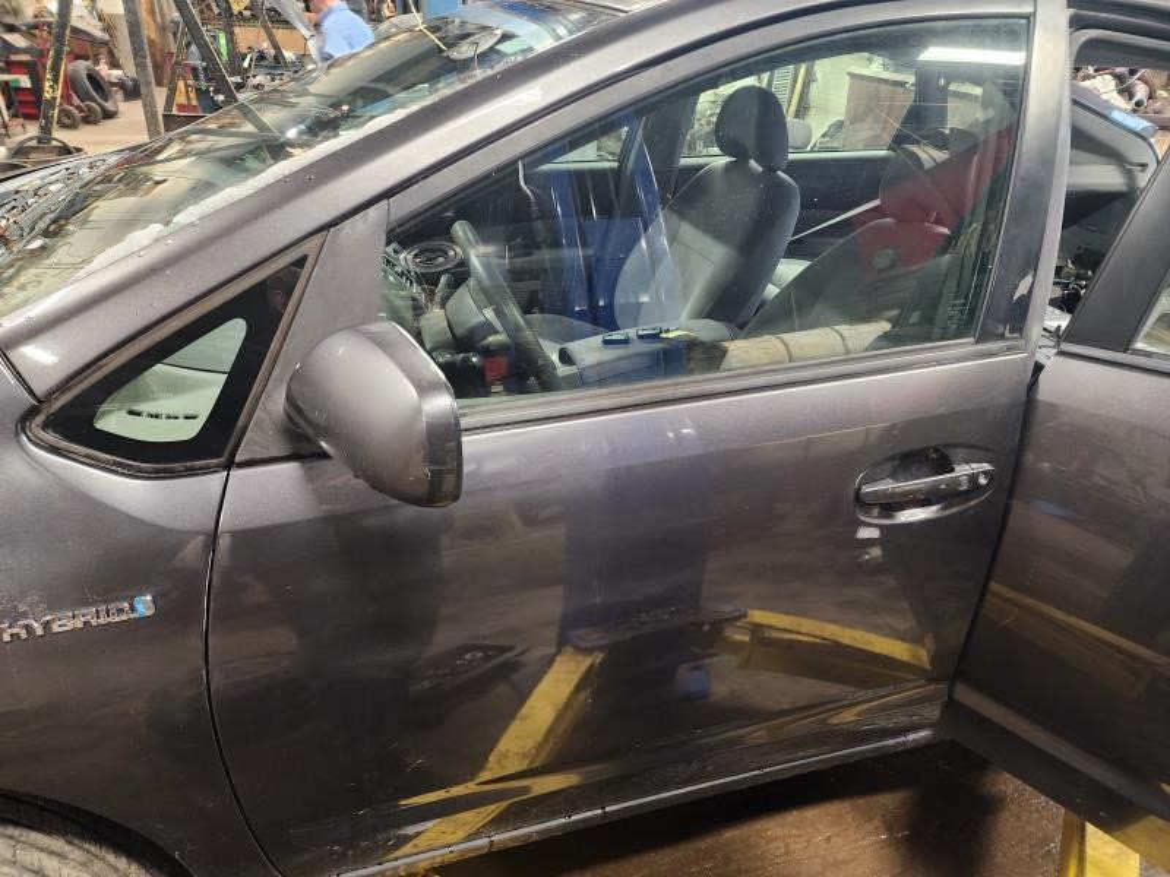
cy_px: 438
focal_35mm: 23
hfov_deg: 73.9
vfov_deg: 58.9
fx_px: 777
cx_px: 585
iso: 500
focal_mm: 6.4
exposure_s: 1/30
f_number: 1.8
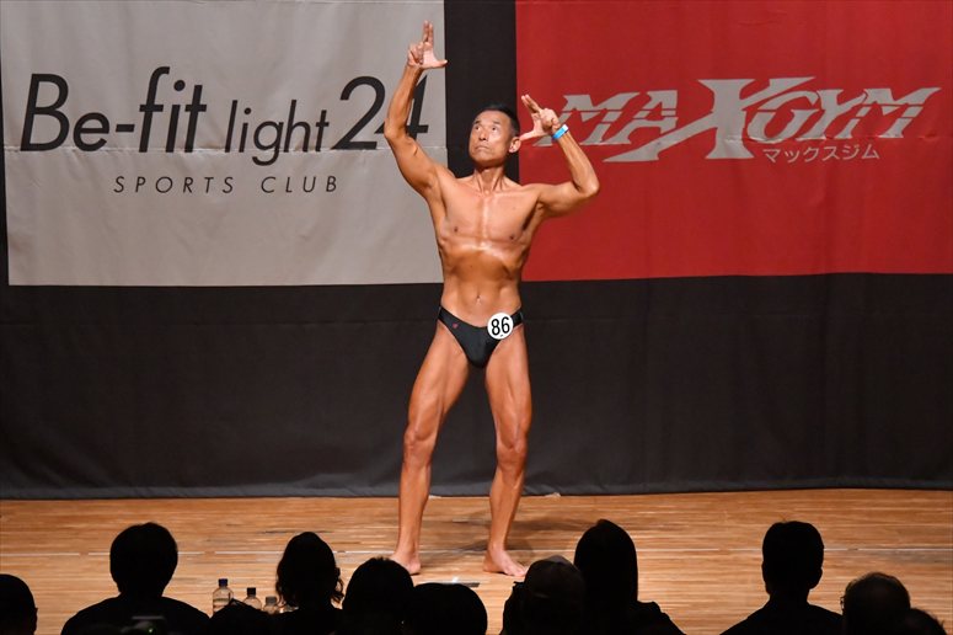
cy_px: 318
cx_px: 476
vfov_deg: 6.3
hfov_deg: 9.5
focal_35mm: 217
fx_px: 5742
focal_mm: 145
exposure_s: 1/400
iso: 10000
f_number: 5.6
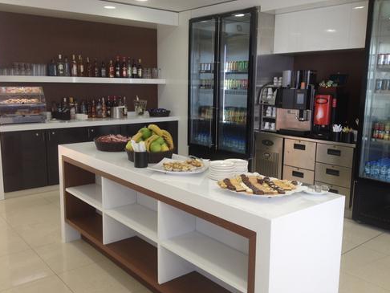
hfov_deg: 51.3
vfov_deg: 39.7
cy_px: 150
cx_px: 193
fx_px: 406
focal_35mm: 36
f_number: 2.4
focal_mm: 4.28
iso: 64
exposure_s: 1/60
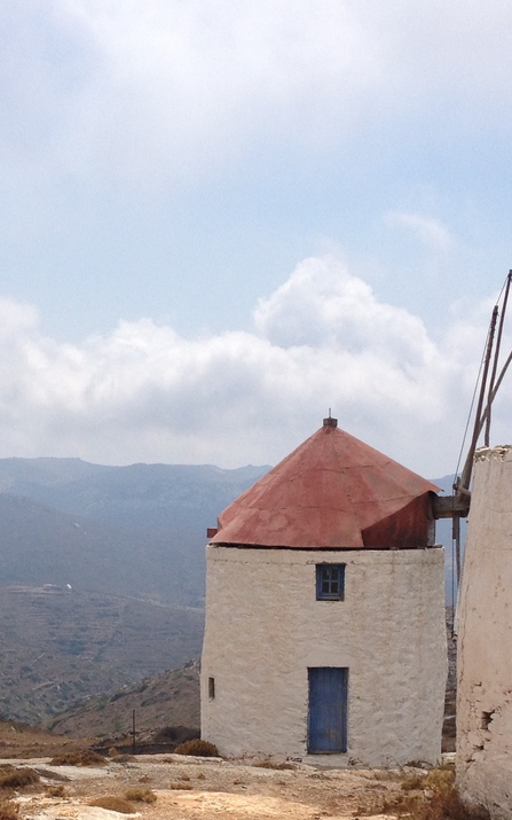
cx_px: 212
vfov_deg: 24.7
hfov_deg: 15.7
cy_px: 595
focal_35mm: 83
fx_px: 1853
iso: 50
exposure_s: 1/3247
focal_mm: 4.28
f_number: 2.4
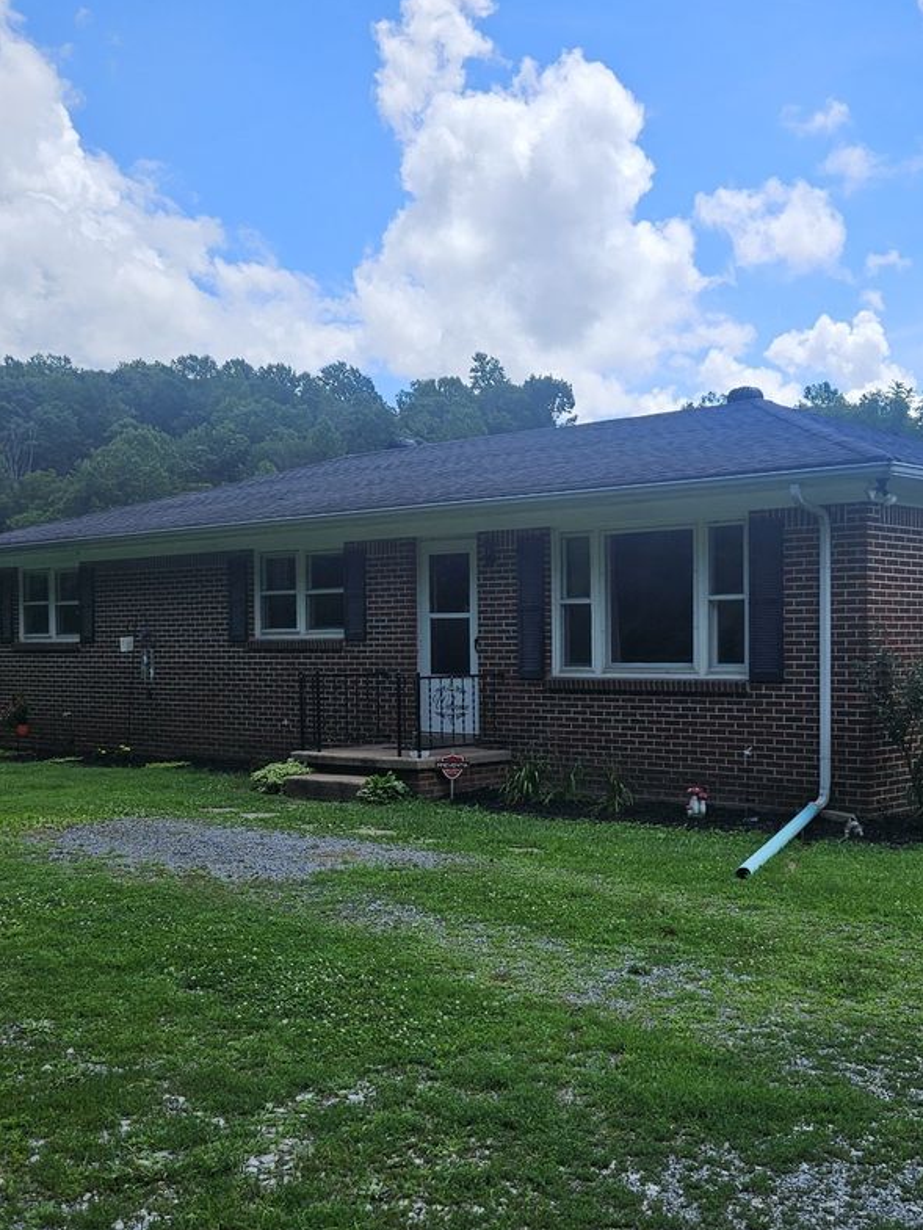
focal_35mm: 40
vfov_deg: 46.7
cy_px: 684
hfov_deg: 35.3
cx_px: 675
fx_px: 1422
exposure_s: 1/2016
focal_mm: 5.4
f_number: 1.8
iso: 25
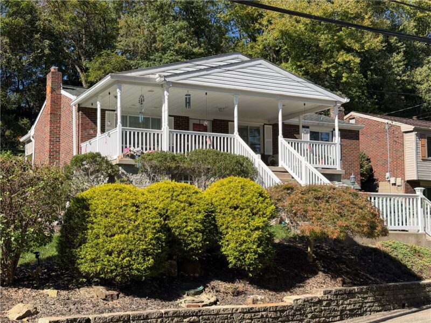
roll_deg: +0.9
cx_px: 216
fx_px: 598
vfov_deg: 30.3
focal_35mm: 48
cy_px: 162
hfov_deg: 39.7
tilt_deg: +6.2
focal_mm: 6.76
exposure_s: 1/3378
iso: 80
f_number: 1.78
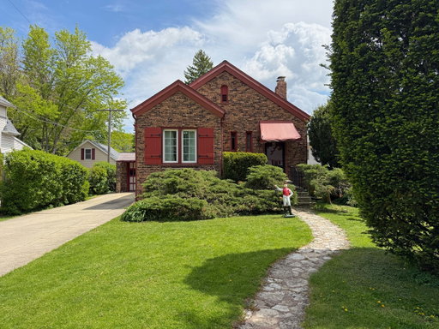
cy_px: 164
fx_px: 304
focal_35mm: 24
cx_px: 220
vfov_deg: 56.8
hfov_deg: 71.6
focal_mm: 6.76
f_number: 1.8
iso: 100
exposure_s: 1/4400
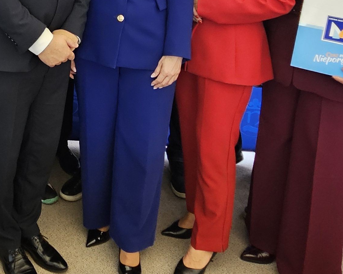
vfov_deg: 29.6
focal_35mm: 45
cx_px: -27
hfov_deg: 35.6
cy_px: -39
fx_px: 457
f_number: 2.2
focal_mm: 2.2
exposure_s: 1/50
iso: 250
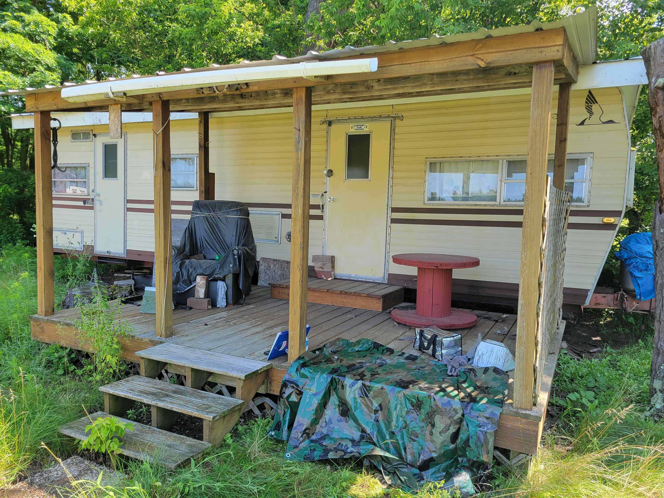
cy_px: 249
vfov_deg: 53.1
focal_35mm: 26
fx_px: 499
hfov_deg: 67.3
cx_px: 332
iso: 40
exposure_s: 1/205
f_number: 1.8
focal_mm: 5.4
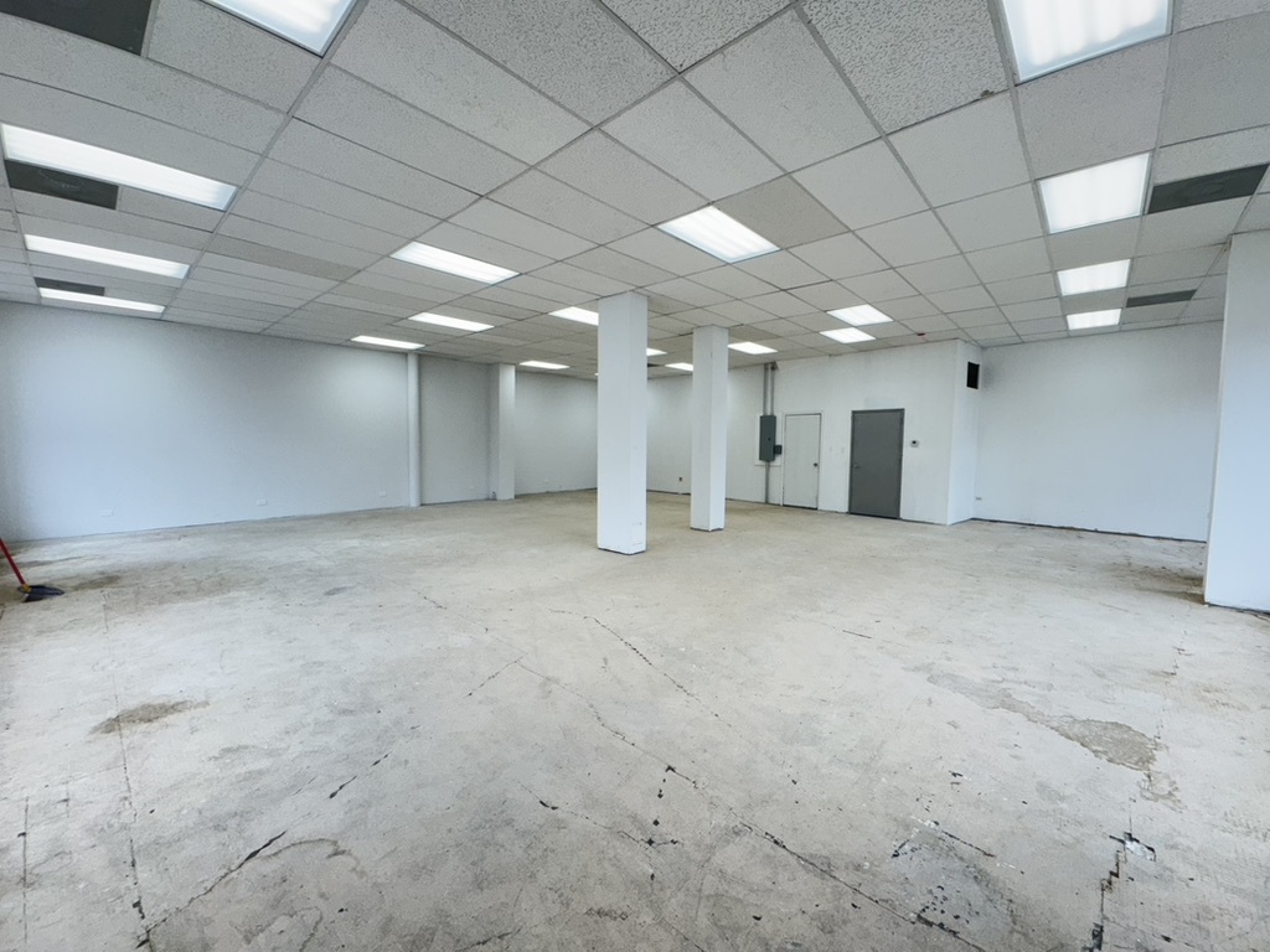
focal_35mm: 14
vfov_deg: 85.7
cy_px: 476
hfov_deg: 102.1
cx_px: 635
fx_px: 514
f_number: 2.2
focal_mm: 2.22
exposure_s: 1/120
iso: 100
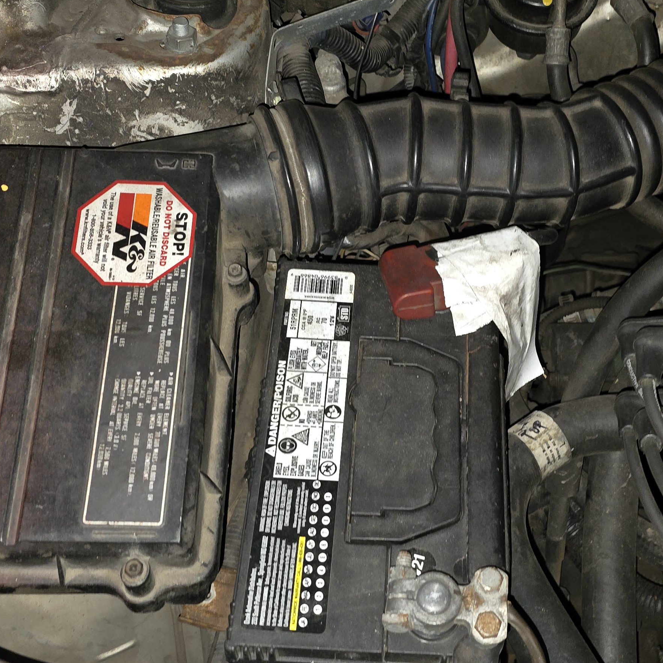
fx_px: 997
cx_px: 396
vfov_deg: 36.7
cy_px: 293
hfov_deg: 36.7
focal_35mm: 46
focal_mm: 6.3
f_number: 1.7
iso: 125
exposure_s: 1/24
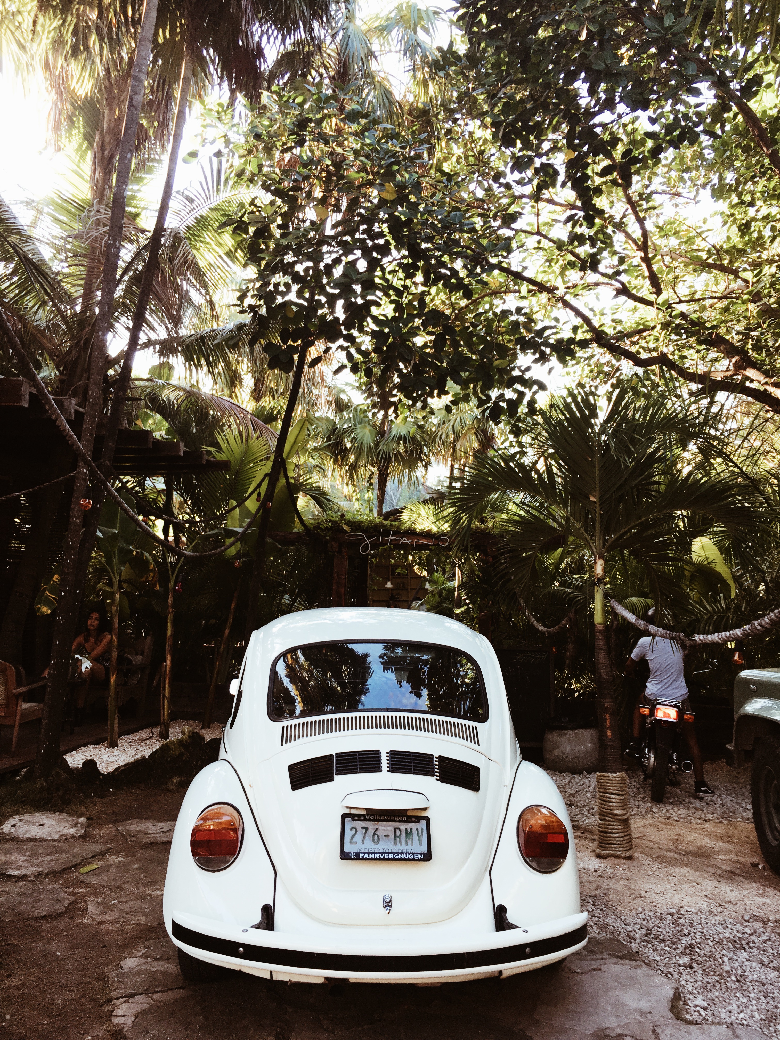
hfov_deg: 48.2
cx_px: 390
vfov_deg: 61.7
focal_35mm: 29
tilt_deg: +3.8
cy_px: 520
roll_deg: -2.1
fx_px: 871
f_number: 2.2
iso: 40
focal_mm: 4.15
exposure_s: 1/120
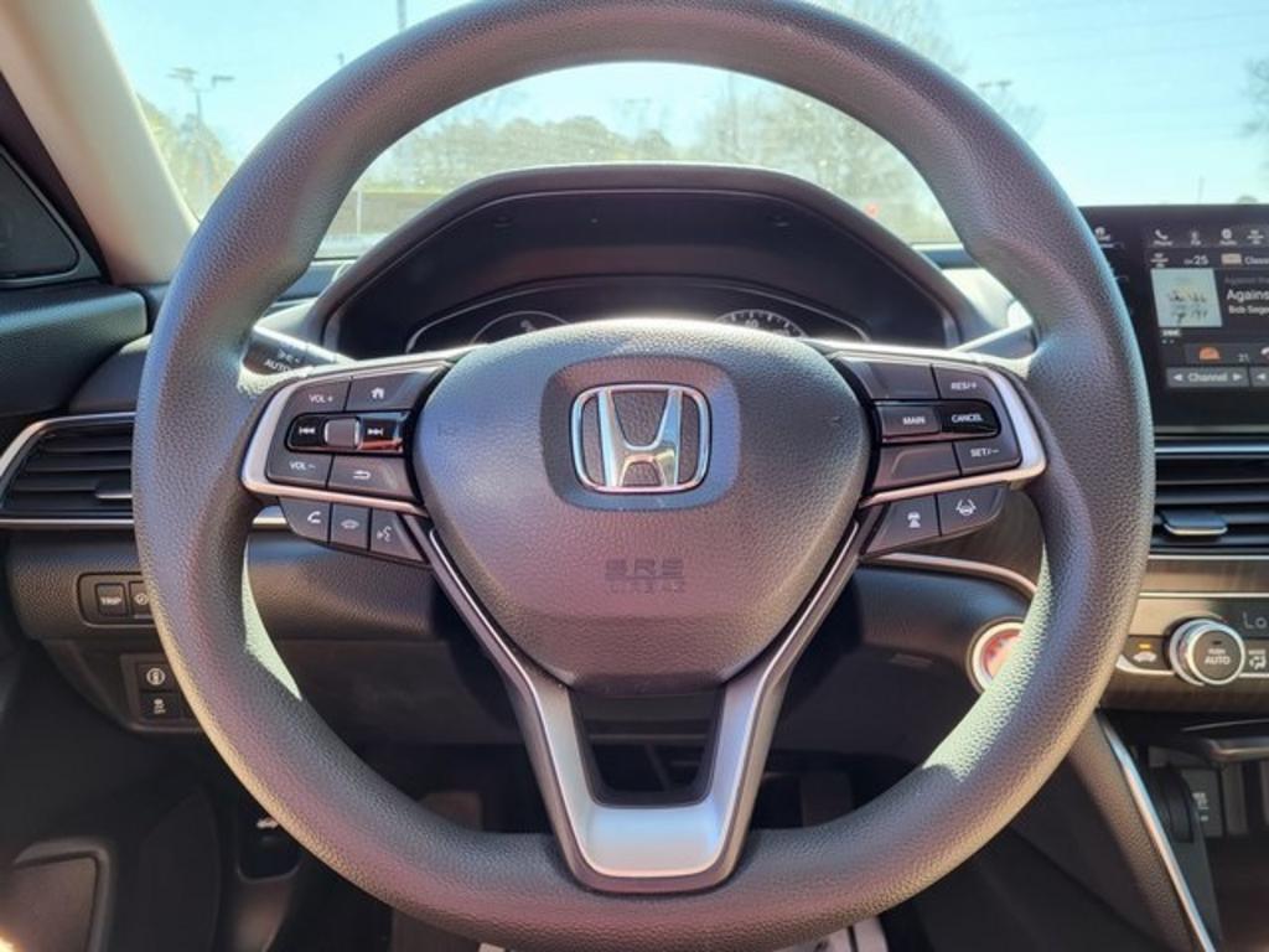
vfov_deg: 53.1
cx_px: 634
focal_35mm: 26
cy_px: 476
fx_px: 953
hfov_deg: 67.3
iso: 40
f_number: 1.8
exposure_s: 1/147
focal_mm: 5.4
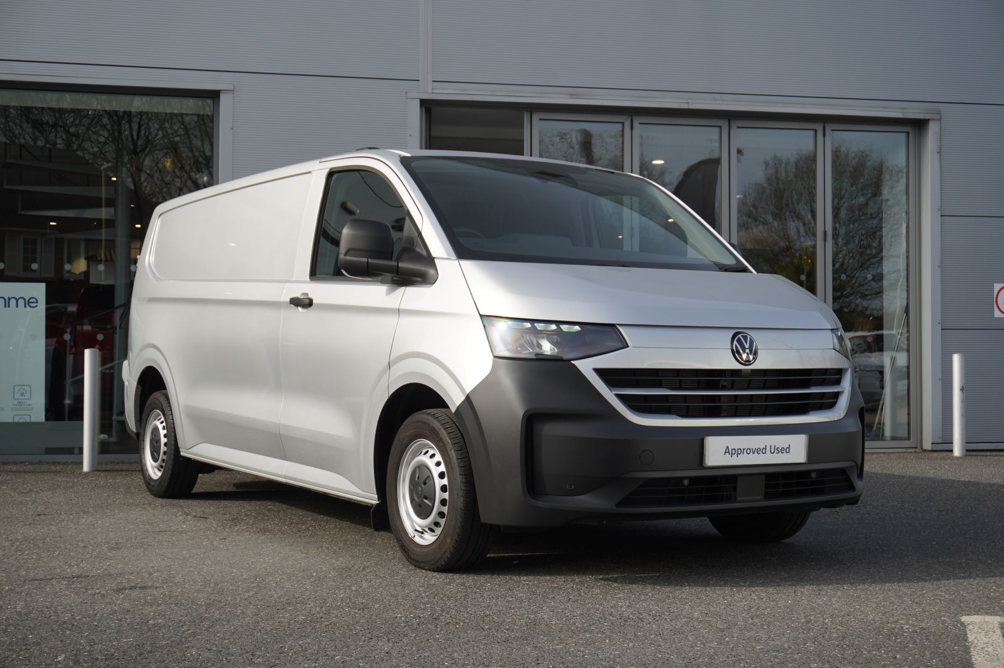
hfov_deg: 41.1
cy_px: 334
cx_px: 502
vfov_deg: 28.0
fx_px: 1338
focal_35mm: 48
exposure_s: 1/200
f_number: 5.6
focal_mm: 32
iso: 100
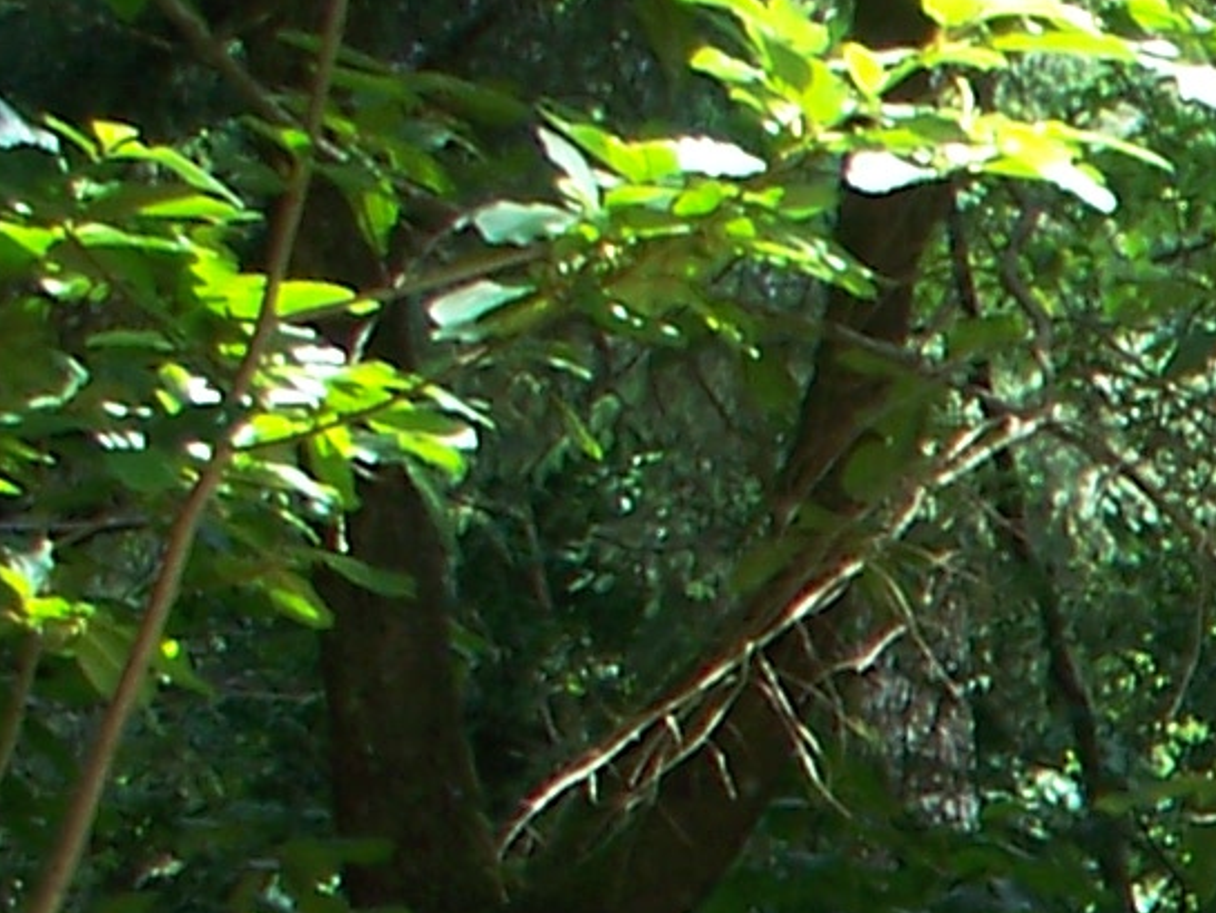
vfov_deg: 5.5
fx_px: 9276
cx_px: 3635
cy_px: 2018
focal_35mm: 264
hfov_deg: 6.8
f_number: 2.8
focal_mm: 7.54
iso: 64
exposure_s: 1/80
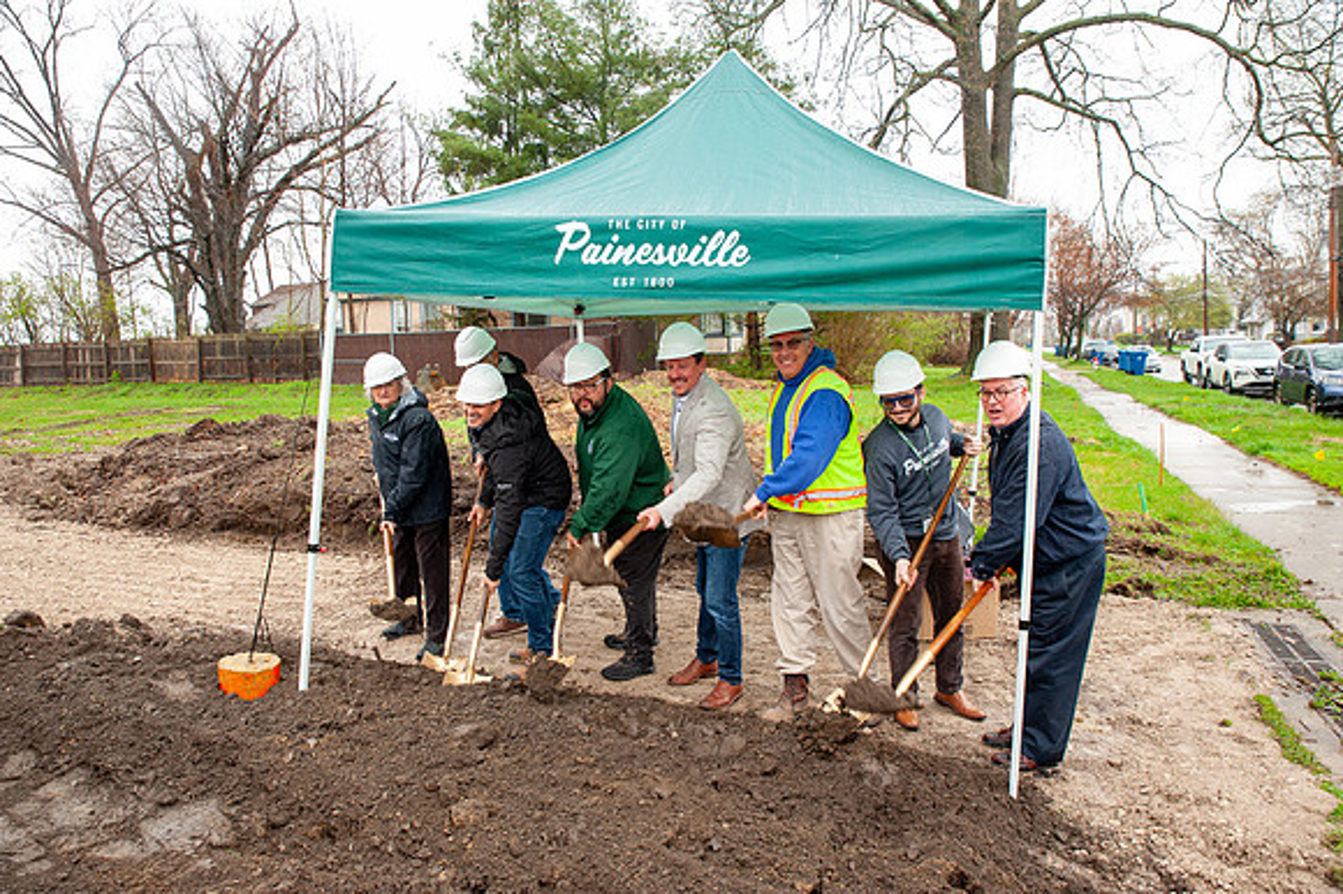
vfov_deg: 53.1
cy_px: 447
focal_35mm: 24
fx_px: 895
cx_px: 672
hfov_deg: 73.8
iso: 800
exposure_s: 1/125
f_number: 6.3
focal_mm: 24
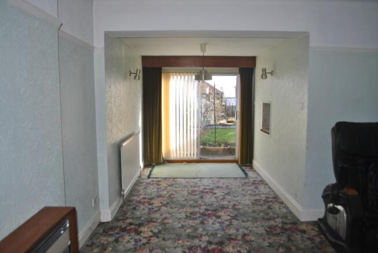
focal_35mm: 27
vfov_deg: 48.0
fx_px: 284
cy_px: 126
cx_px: 189
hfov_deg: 67.3
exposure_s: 1/160
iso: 100
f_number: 3.5
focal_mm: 18
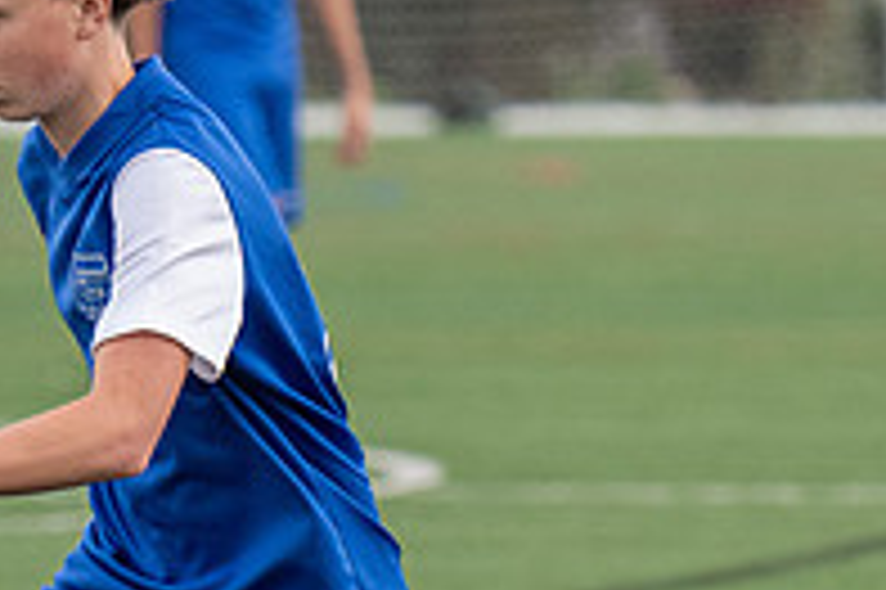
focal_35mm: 1061
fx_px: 26090
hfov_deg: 1.9
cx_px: 75
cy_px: 816
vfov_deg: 1.3
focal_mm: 260
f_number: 5.6
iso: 2500
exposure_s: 1/1000
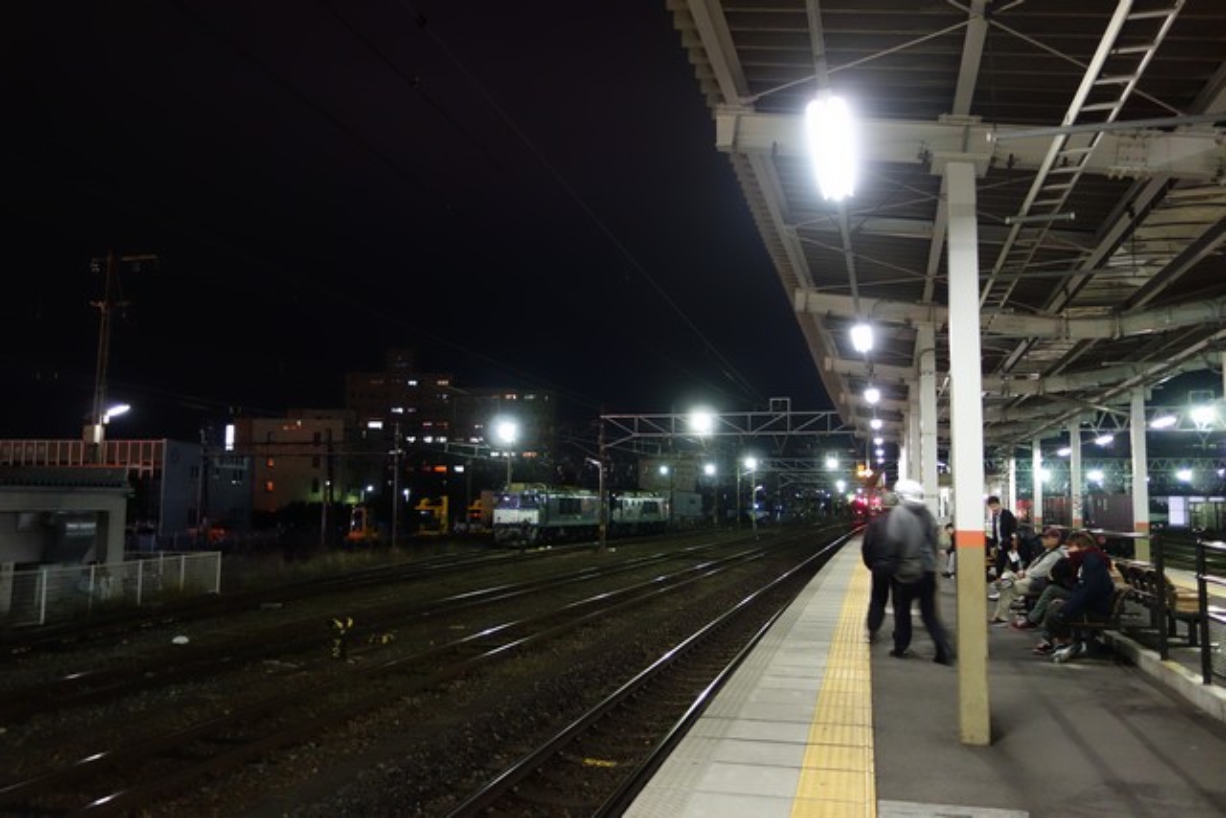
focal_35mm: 28
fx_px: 954
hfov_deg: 65.5
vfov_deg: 46.4
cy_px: 409
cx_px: 613
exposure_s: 1/13
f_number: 1.8
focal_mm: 10.4
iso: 800
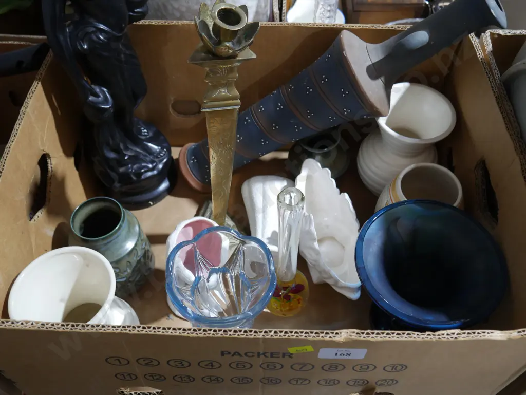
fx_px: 517
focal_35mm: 34
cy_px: 198
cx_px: 263
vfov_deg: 41.8
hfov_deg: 53.9
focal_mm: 17
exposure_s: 1/60
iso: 1000
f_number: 4
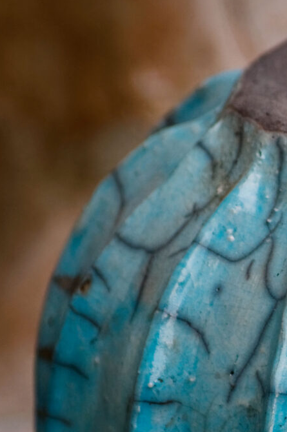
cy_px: 200
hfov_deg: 1.4
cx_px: 458
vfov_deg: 2.1
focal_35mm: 995
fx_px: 11916
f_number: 5.6
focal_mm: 260
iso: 500
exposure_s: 1/1250
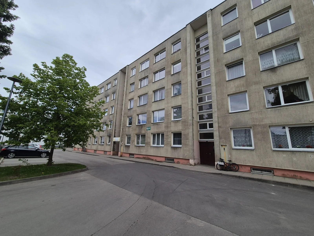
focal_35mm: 13
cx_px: 157
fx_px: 118
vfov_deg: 89.9
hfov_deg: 106.2
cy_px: 118
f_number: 2.2
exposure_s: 1/1476
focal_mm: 2.2
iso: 50
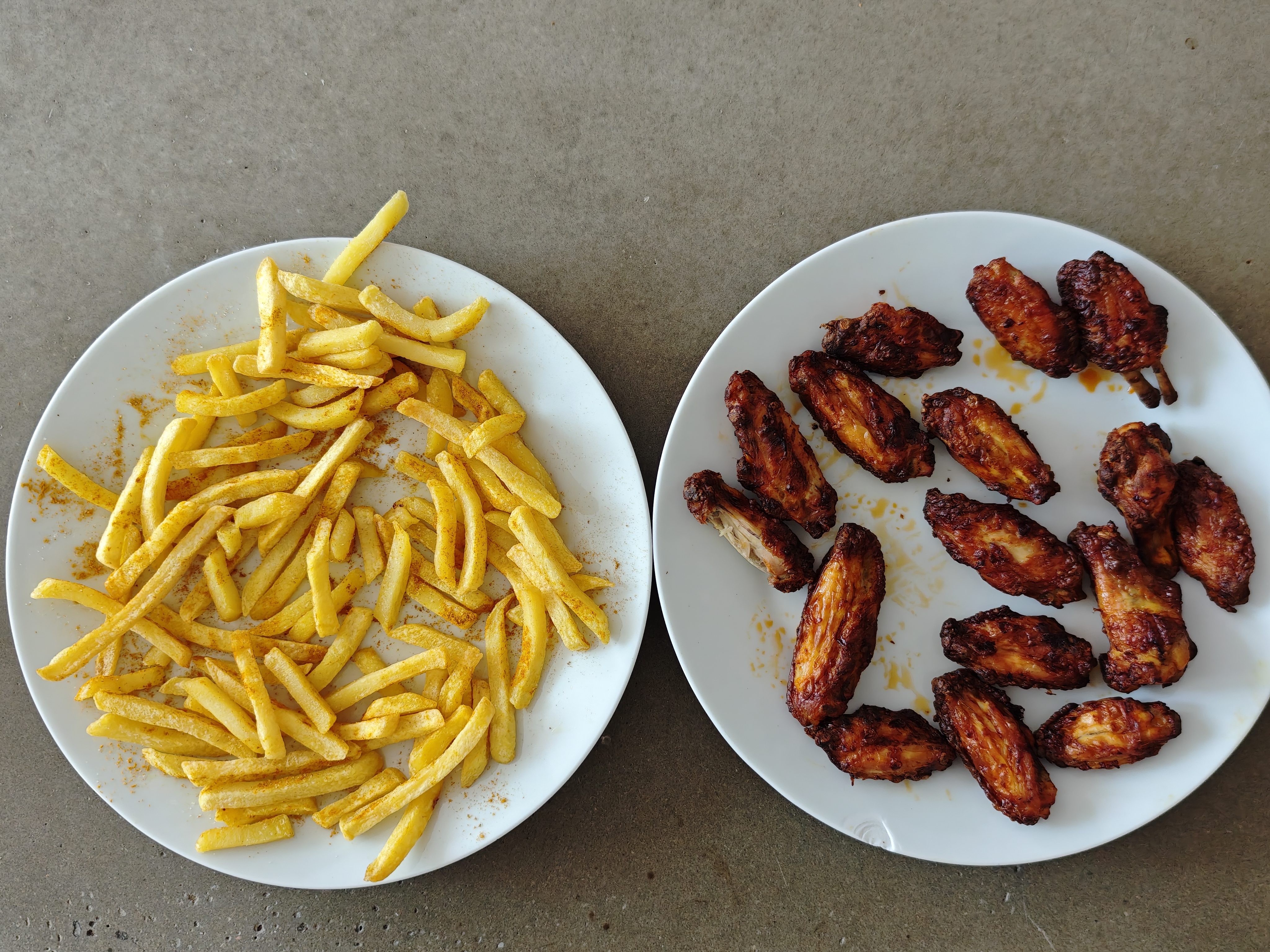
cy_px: 476
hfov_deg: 52.6
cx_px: 635
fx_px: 1284
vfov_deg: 40.7
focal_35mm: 35
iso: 771
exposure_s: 1/33.3
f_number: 1.63
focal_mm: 8.72
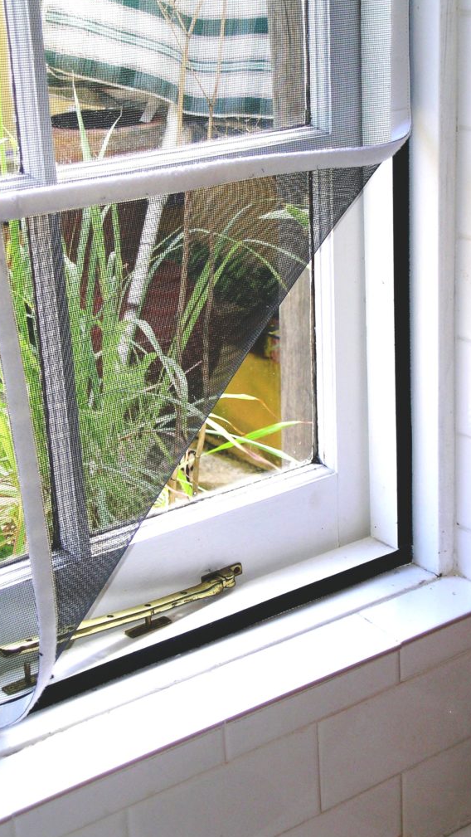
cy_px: 416
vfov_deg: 33.3
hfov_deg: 19.1
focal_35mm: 63
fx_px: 1398
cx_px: 255
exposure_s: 1/44.4
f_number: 3.6
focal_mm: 11.8
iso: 50
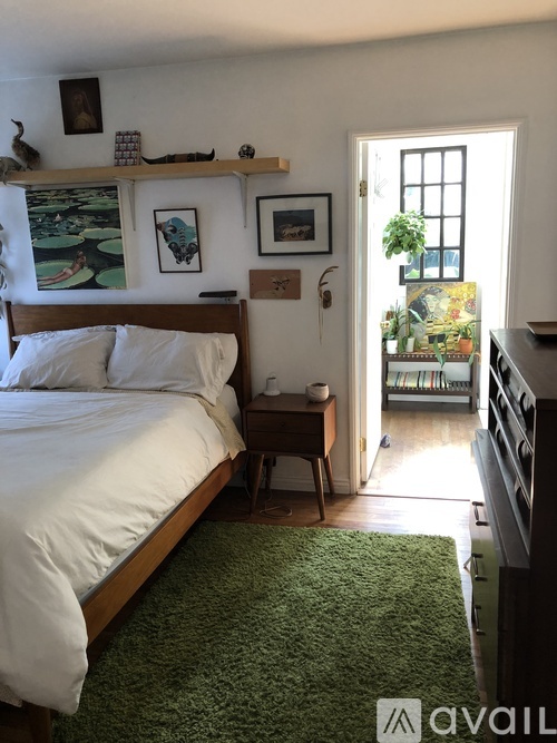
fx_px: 601
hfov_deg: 49.7
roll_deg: +1.7
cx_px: 278
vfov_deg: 63.5
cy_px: 372
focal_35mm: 28
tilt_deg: -11.0
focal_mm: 3.99
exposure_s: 1/15
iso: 40
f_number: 1.8
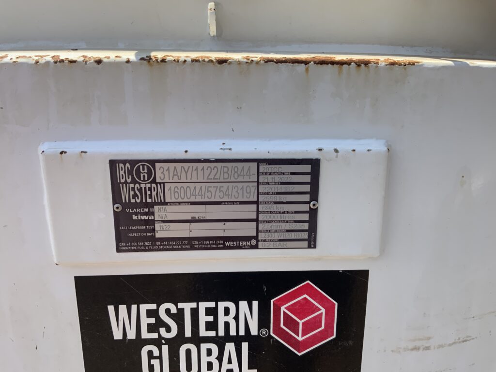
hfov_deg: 61.7
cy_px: 186
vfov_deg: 48.2
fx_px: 416
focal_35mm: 29
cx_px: 248
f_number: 1.8
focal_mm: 3
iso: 16
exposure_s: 1/1250
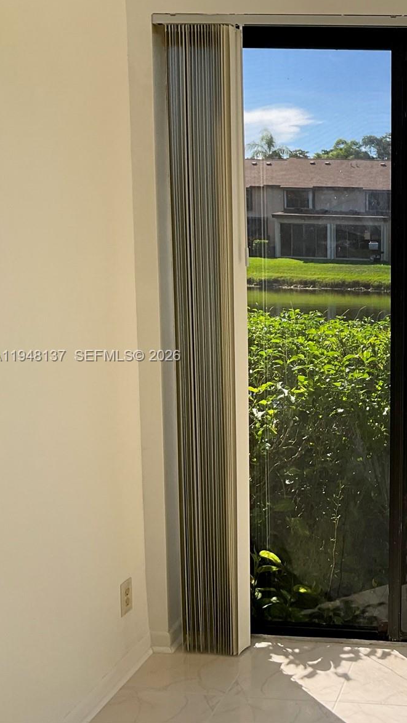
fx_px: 825
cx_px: 482
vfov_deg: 47.4
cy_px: 357
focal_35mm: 43
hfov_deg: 25.1
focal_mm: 3
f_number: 1.8
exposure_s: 1/657
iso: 25
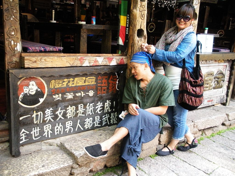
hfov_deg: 51.4
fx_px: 244
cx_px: 118
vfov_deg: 39.7
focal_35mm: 36
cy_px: 88
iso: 400
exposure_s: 1/46.3
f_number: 3.5
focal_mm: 6.3
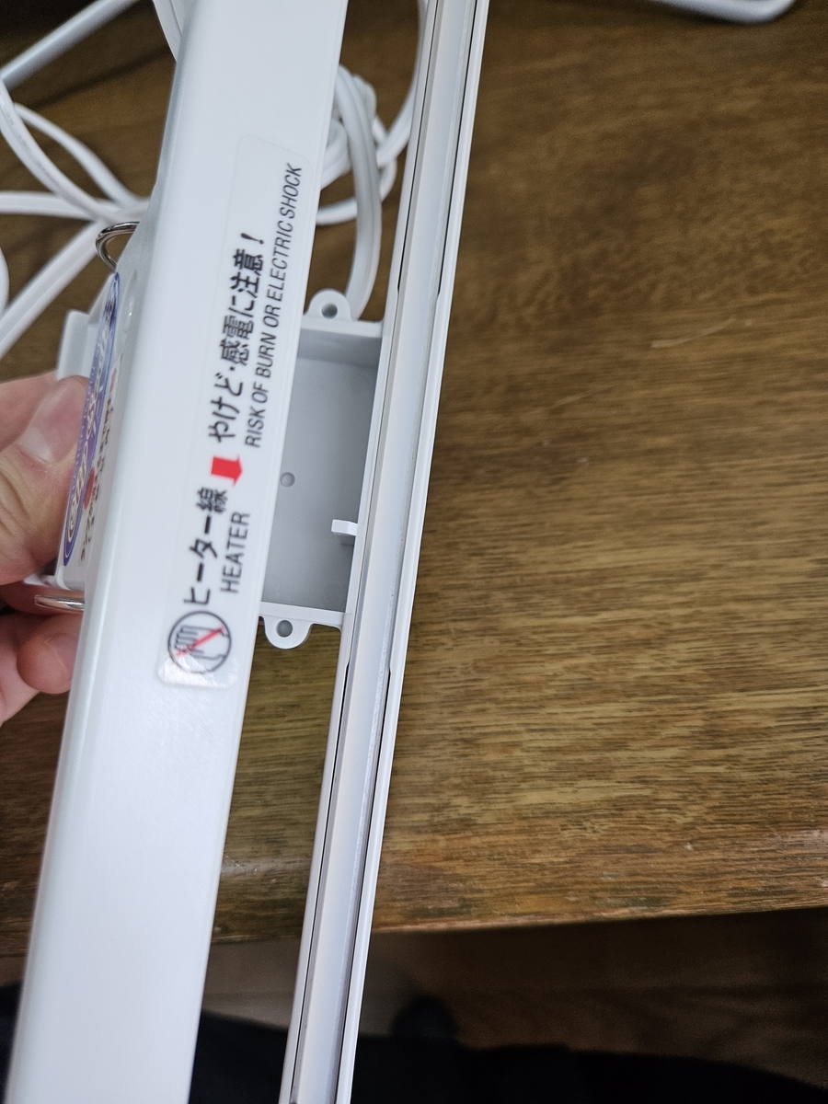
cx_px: 414
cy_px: 552
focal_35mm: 23
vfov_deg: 73.9
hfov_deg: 58.9
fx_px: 734
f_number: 1.8
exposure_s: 1/120
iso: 250
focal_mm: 5.4
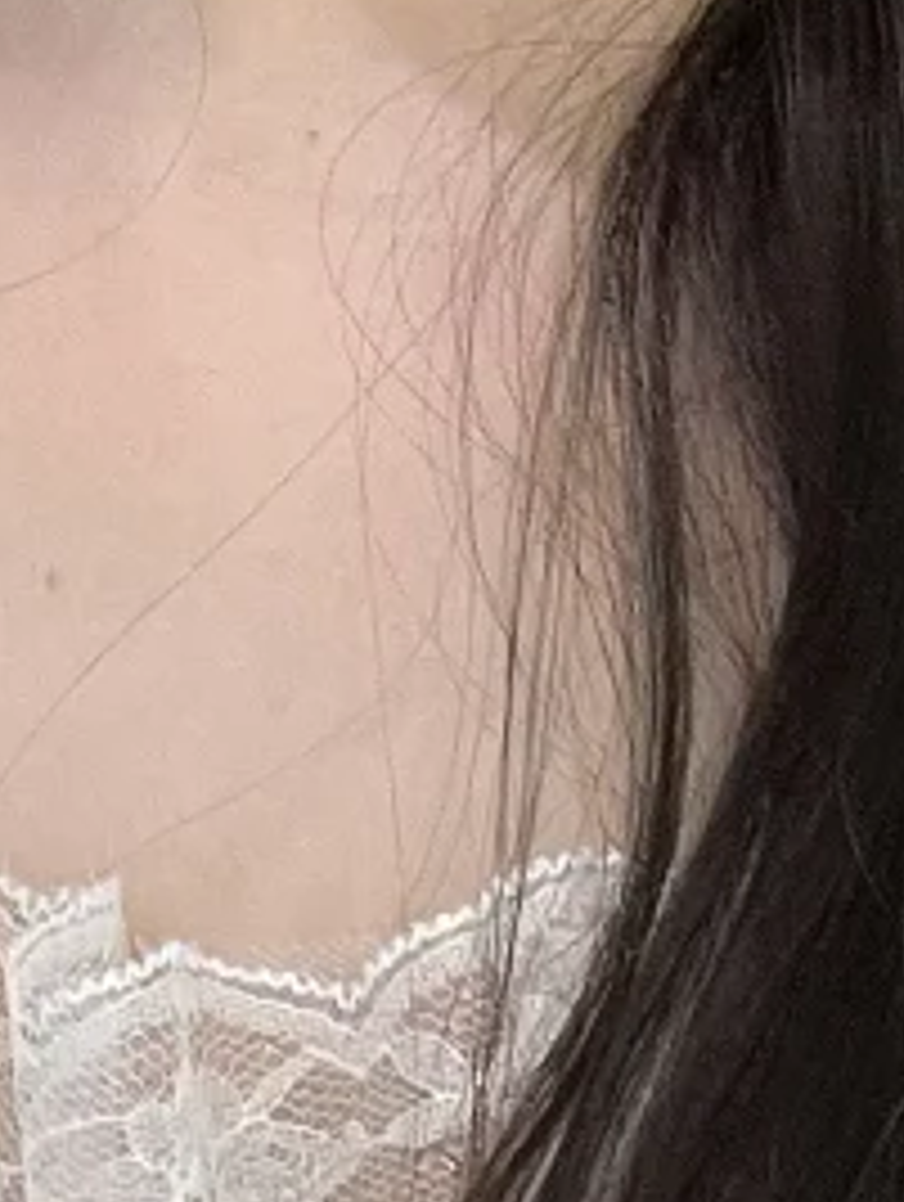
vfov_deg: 12.9
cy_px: -896
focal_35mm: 140
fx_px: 4863
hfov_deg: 10.6
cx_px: 481
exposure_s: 1/60
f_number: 1.5
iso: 125
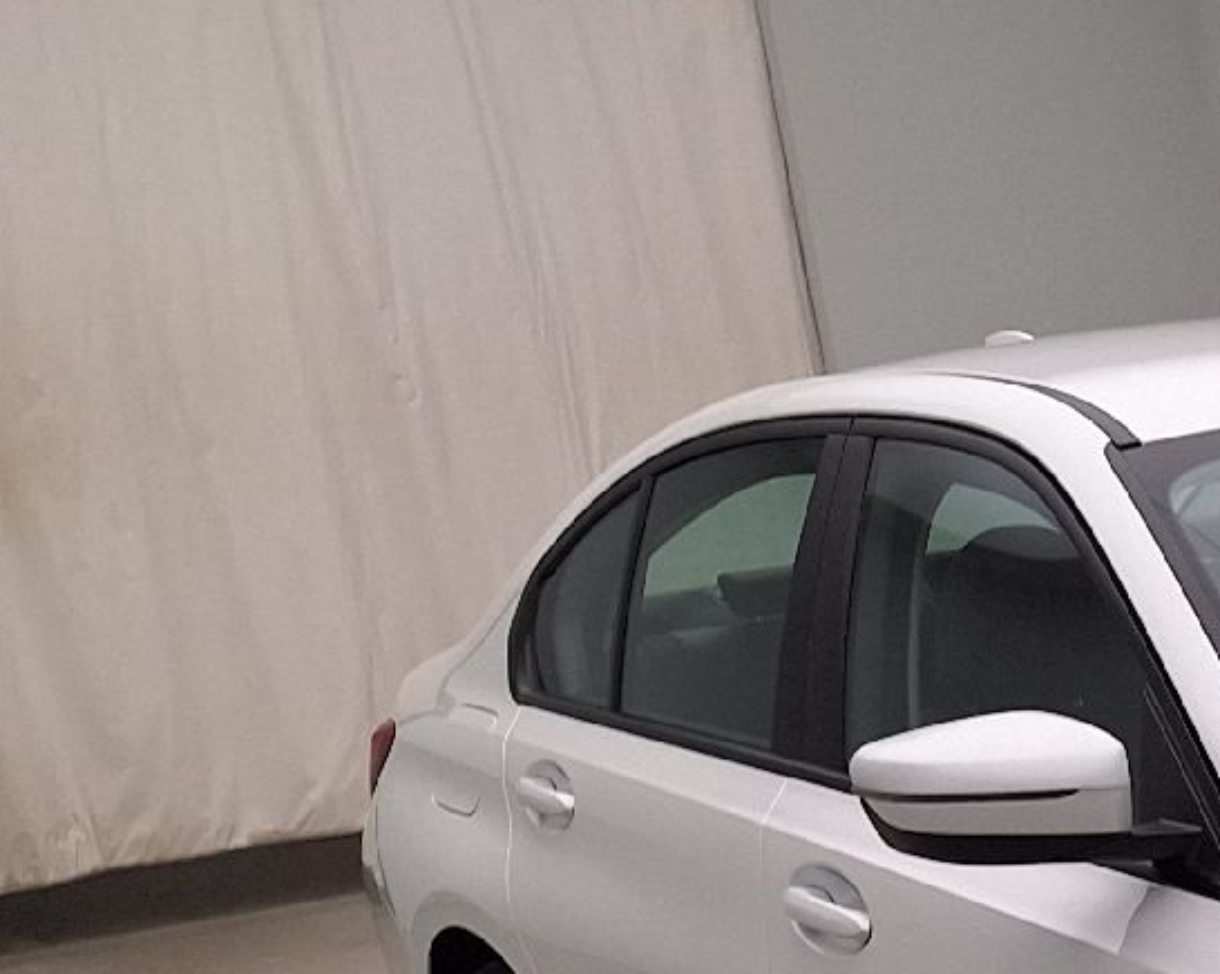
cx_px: 1754
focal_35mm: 79
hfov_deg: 21.0
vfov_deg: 17.7
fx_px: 2850
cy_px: 1385
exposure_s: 1/143
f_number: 1.8
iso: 40
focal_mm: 5.54
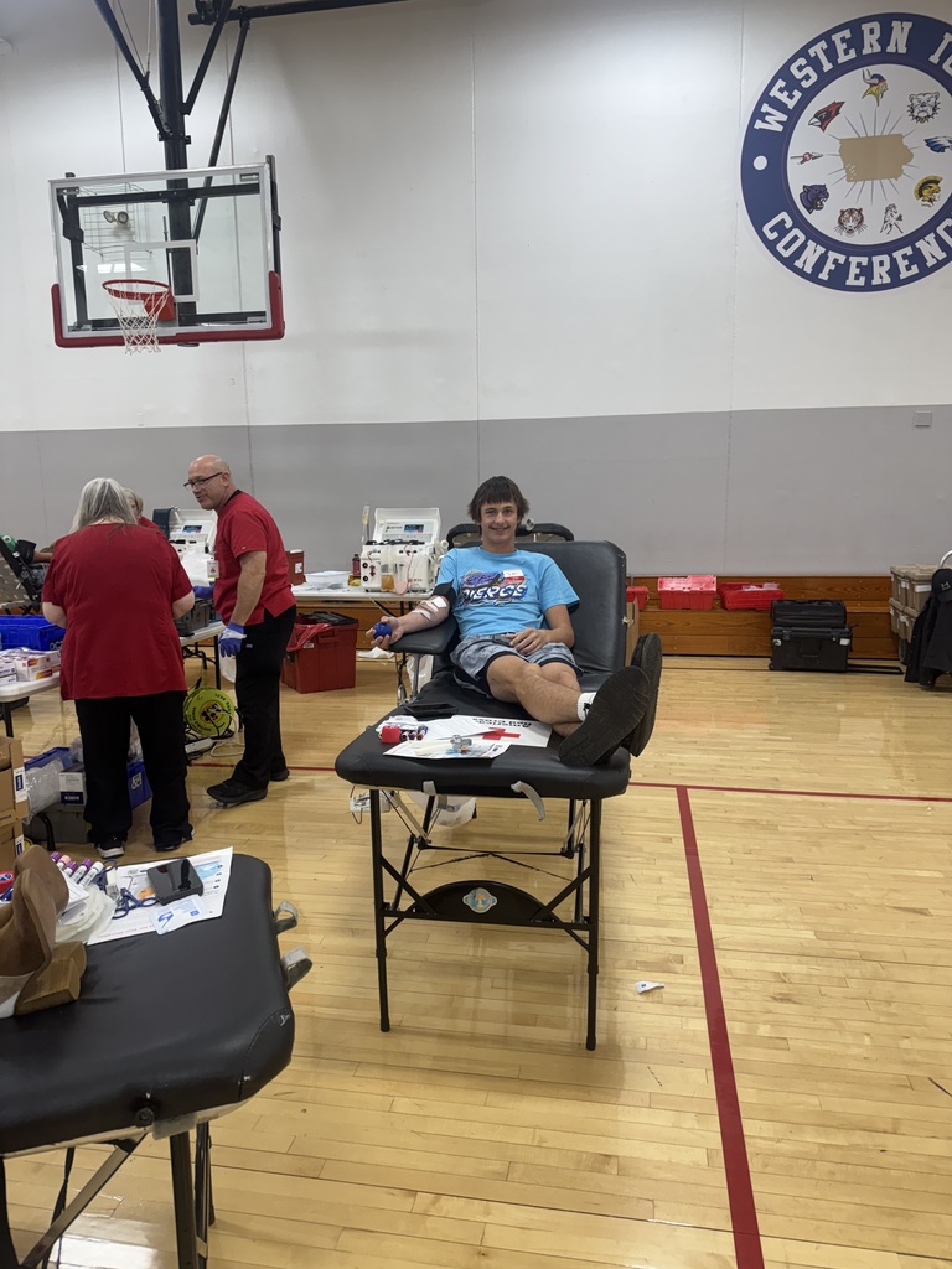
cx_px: 476
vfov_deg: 71.6
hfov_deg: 56.8
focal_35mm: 24
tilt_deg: -10.8
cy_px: 634
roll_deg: +0.5
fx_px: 880
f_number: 1.78
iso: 160
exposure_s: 1/120
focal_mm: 6.76
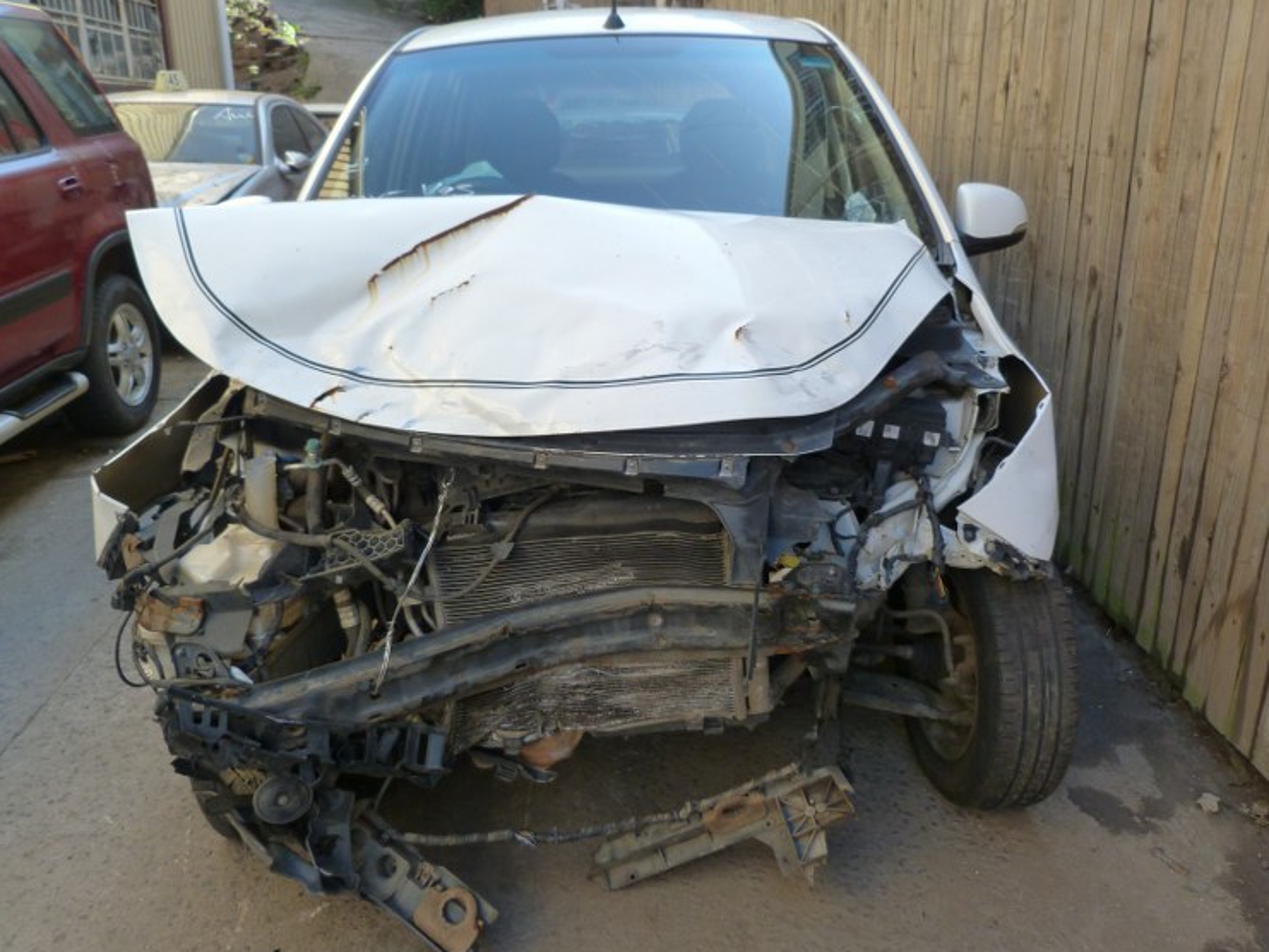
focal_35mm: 27
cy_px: 455
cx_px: 639
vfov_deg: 51.4
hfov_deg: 65.3
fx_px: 990
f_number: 3.2
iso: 125
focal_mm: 4.5
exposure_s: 1/100
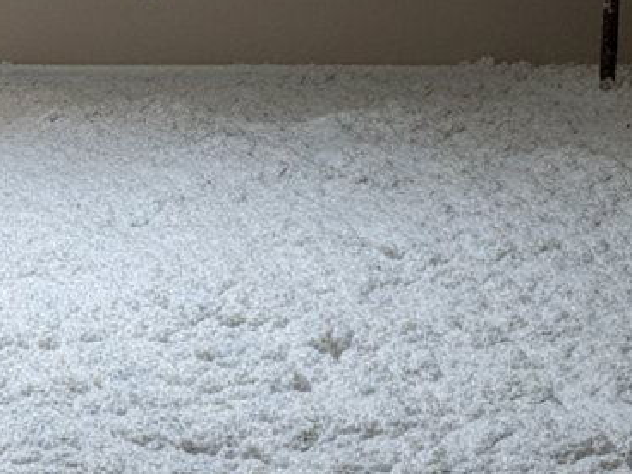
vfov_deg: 19.4
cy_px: 67
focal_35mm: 75
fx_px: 1369
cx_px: -223
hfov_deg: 22.7
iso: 1312
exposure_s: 1/1498
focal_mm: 6.4
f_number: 1.8
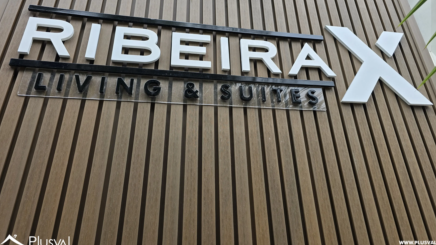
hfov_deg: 69.8
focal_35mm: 27
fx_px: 312
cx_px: 232
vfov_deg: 42.1
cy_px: 74
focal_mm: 6.3
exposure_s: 1/180
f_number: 1.7
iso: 40
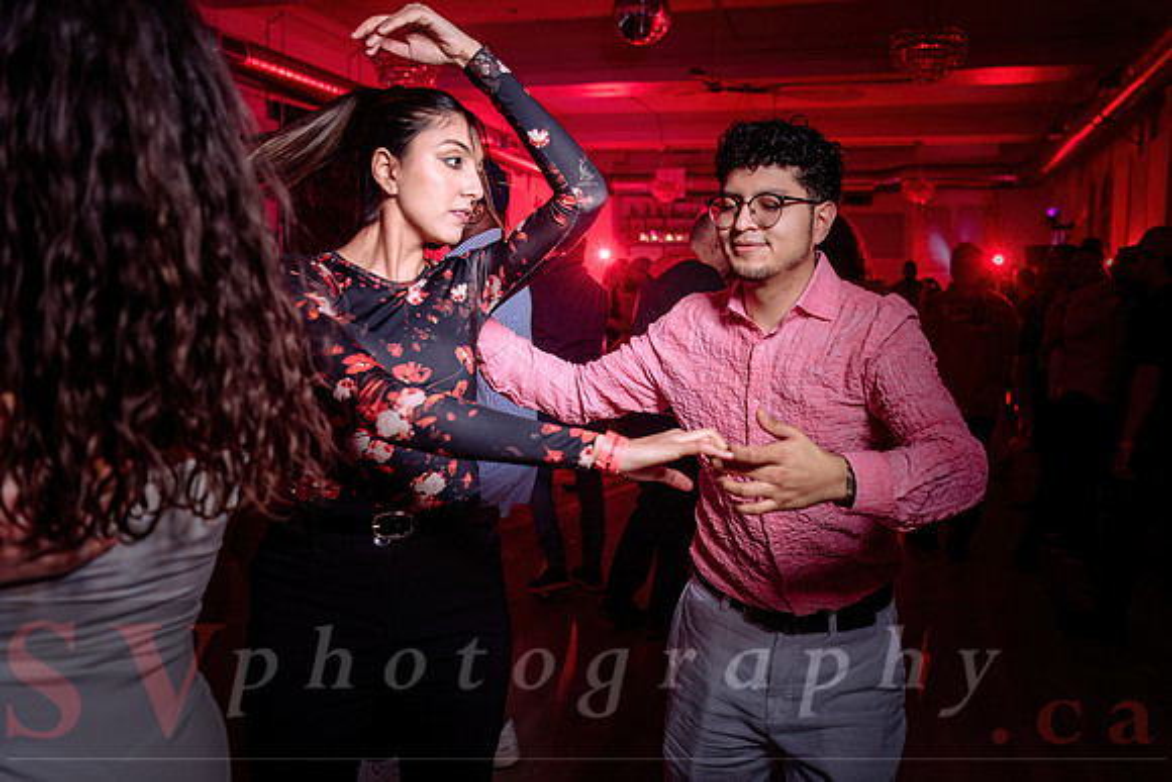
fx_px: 977
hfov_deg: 61.8
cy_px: 348
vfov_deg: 43.6
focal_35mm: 30
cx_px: 651
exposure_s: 1/80
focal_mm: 27
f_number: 2.8
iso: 500
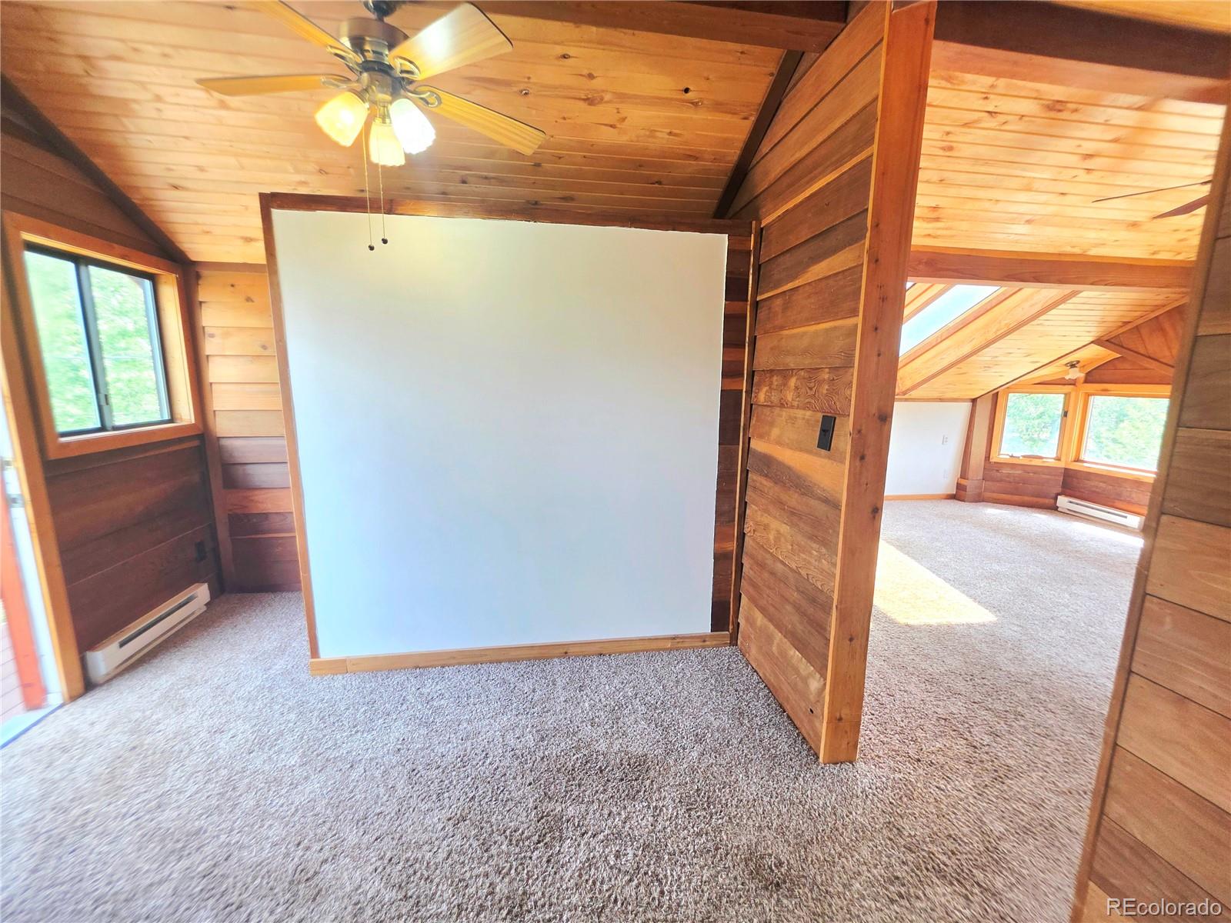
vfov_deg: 89.9
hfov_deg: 106.2
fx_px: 462
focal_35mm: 13
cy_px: 462
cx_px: 616
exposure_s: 1/120
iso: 40
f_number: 1.9
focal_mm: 2.2
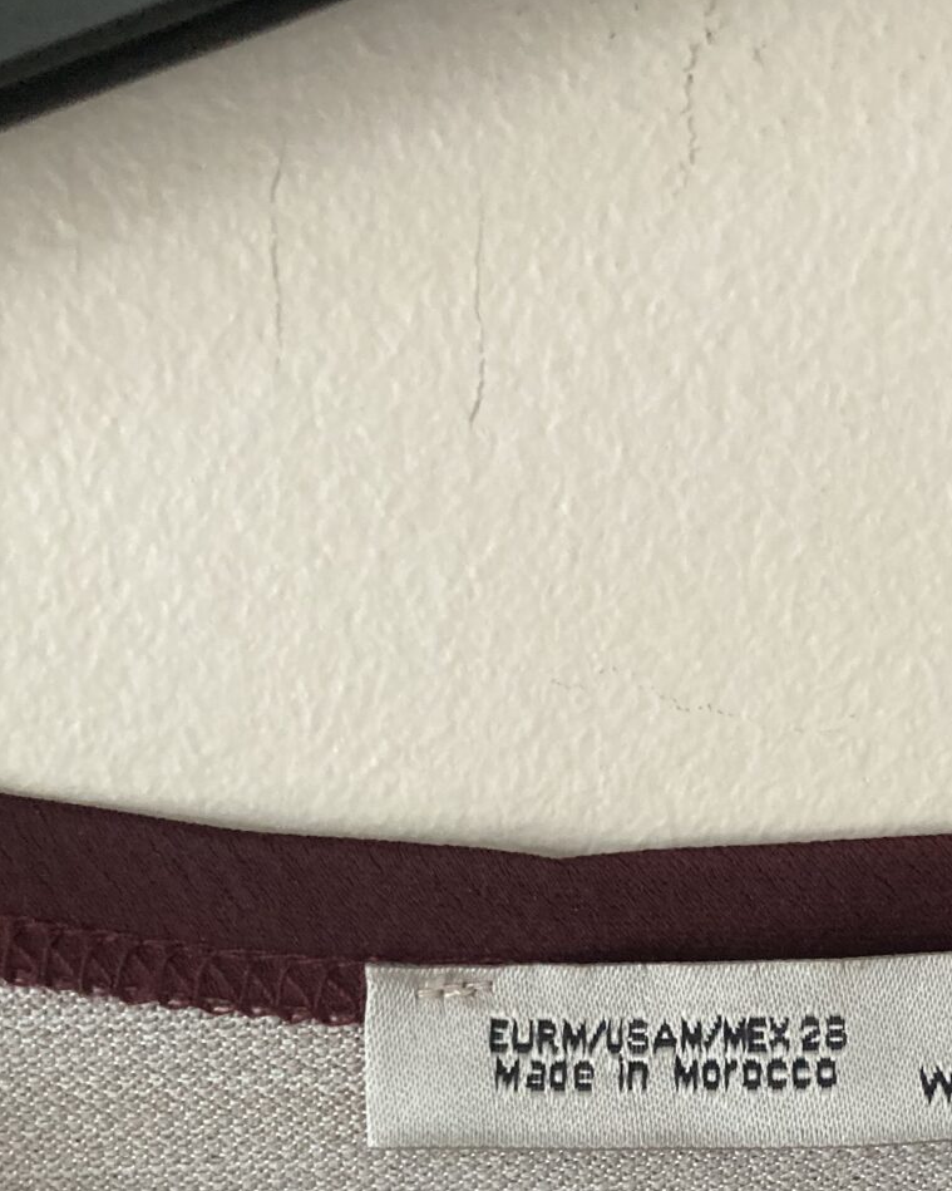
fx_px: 2078
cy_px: 1057
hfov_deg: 25.2
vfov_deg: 30.6
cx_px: 820
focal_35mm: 59
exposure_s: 1/60
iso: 200
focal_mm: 3.99
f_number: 1.8
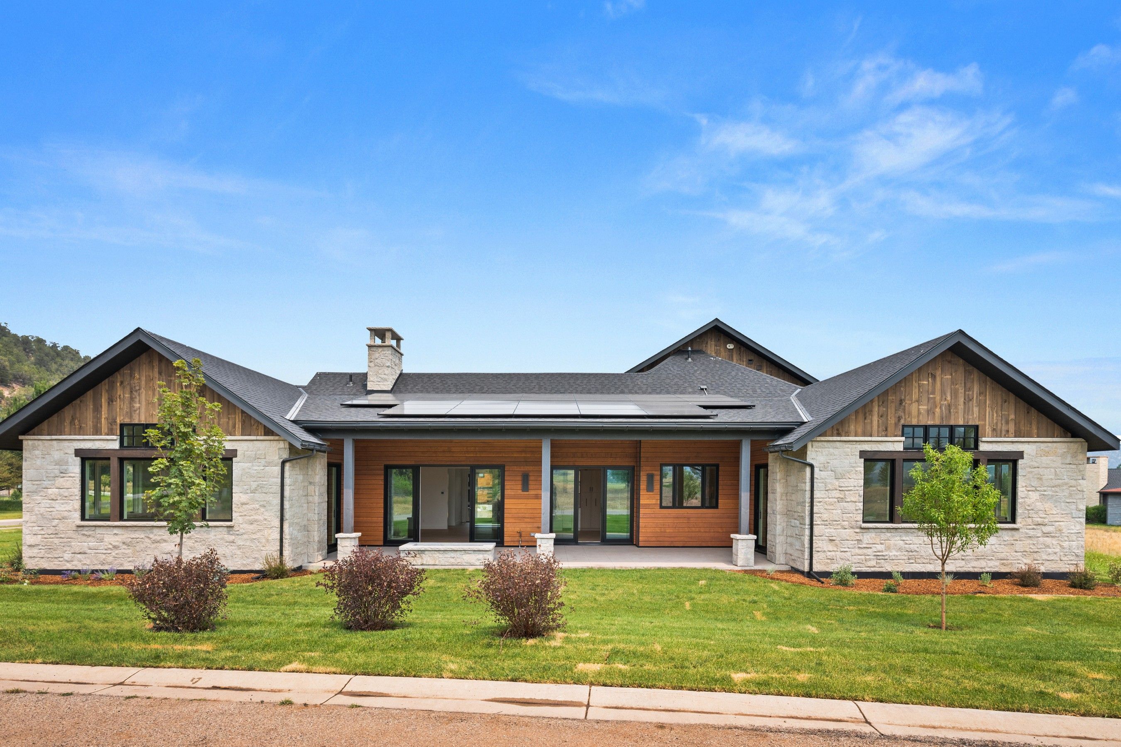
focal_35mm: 17
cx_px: 560
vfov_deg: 70.4
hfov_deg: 93.3
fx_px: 529
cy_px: 374
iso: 640
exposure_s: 1/160
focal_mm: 17
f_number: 7.1
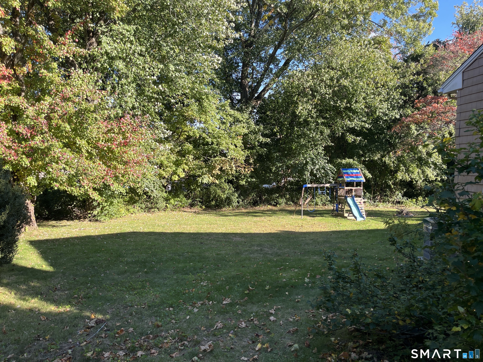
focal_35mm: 26
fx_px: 363
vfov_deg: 53.1
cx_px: 242
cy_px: 181
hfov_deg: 67.3
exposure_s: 1/522
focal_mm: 5.1
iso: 50
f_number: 1.6
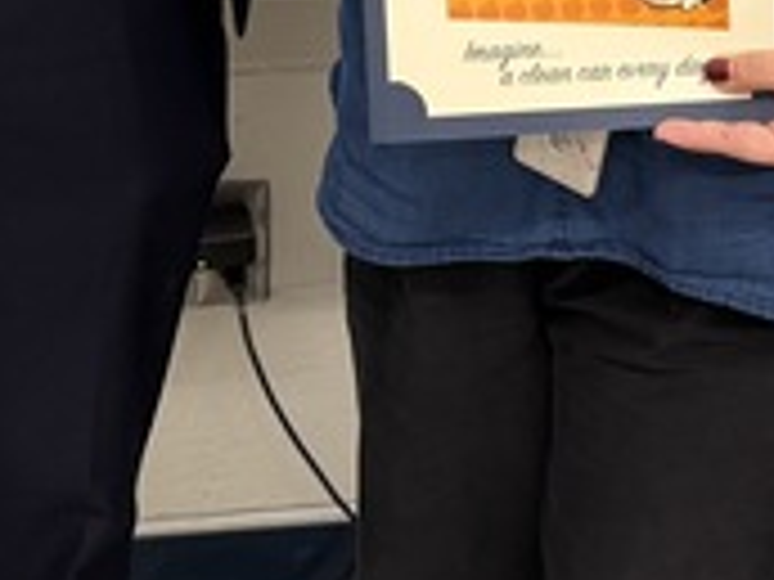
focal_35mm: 143
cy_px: -436
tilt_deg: -12.4
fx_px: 3197
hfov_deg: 13.8
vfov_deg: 9.9
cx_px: 378
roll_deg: -0.1
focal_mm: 6.76
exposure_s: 1/60
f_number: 1.78
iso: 125
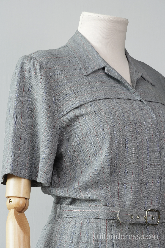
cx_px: 82
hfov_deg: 11.4
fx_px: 825
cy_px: 124
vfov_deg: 17.1
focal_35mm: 120
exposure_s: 1/30
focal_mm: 80
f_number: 8
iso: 320
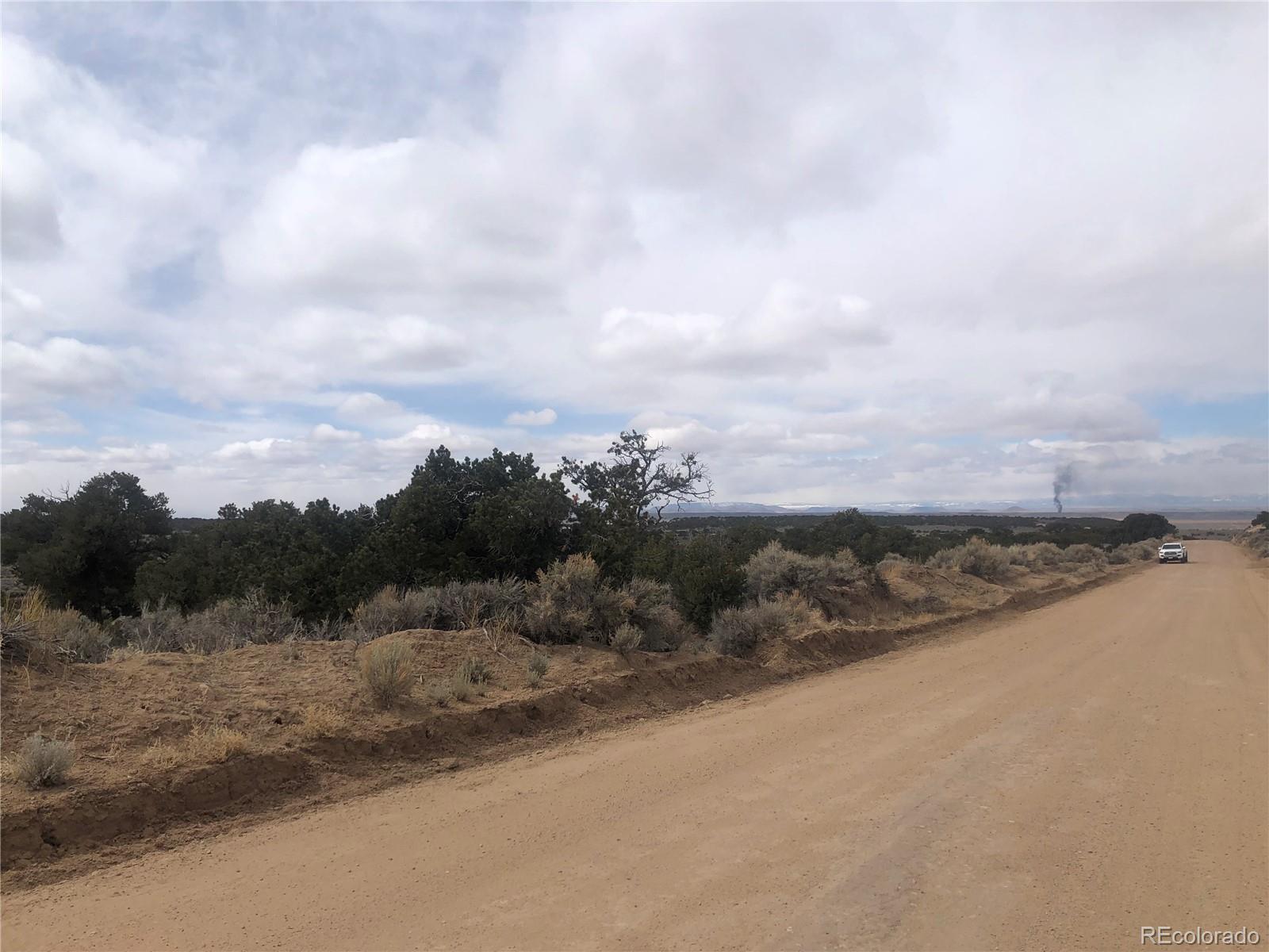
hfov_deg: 63.4
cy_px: 476
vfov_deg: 49.7
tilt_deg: +1.3
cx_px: 634
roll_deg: -0.1
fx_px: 1026
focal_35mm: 28
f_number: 1.8
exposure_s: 1/4808
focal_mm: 3.99
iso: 25
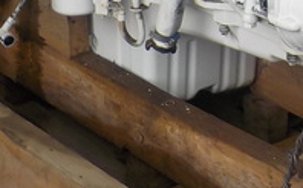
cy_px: -168
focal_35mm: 103
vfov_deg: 11.6
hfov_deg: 19.6
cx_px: 306
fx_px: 849
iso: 125
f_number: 3.3
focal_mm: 4.1
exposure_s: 1/400
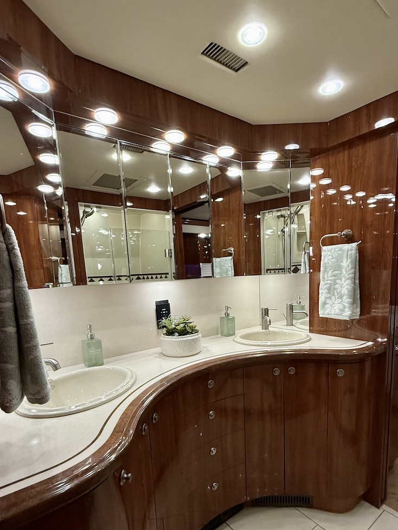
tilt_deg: -7.8
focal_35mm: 19
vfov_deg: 83.7
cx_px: 211
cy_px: 317
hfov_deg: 68.6
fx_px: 291
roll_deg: +1.5
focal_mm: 2.22
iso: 250
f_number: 2.2
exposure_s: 1/60
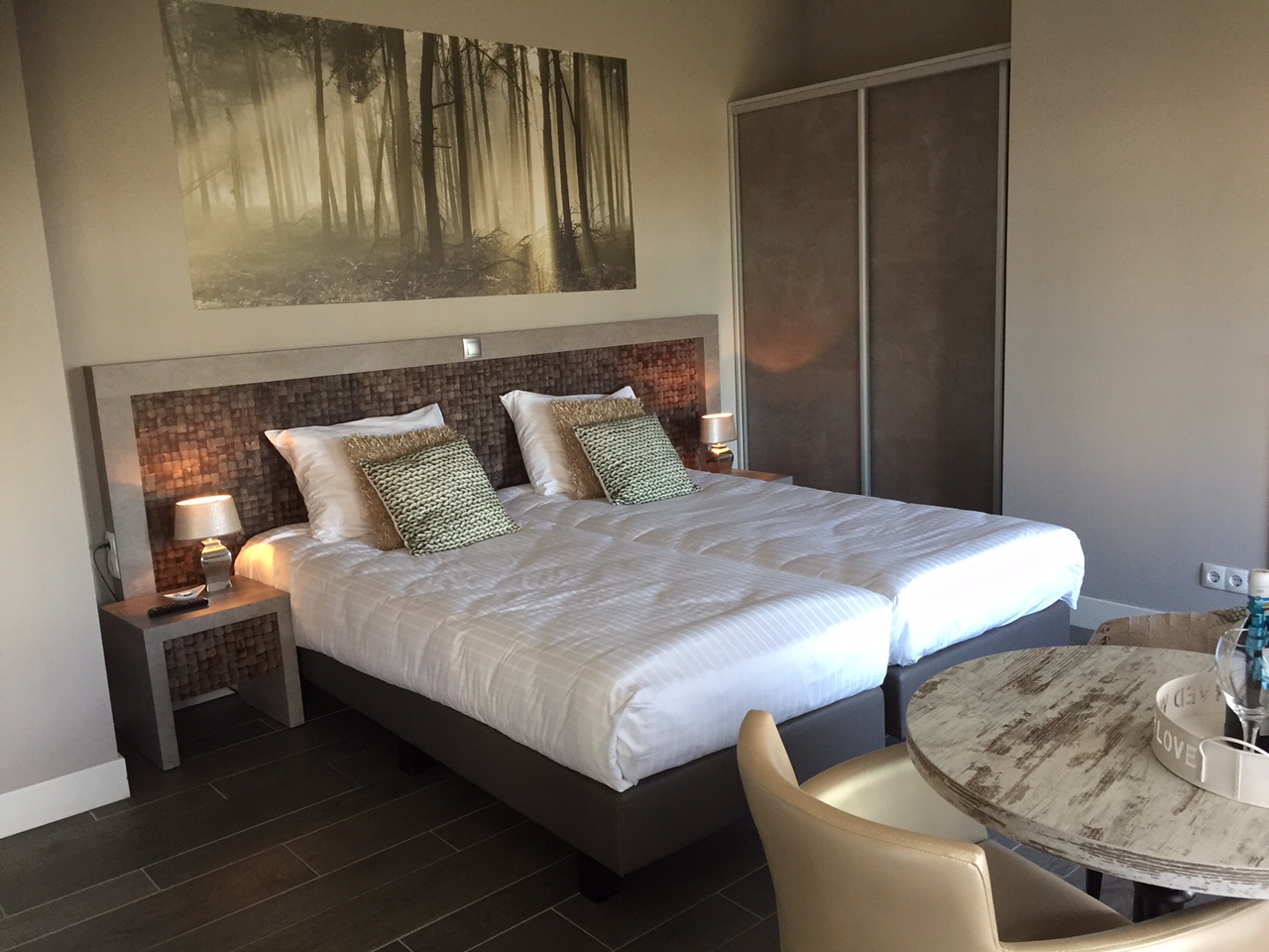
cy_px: 476
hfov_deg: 61.7
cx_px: 634
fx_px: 1063
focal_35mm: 29
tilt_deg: -9.2
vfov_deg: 48.2
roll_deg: +2.3
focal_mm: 4.15
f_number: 2.2
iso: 100
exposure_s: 1/30
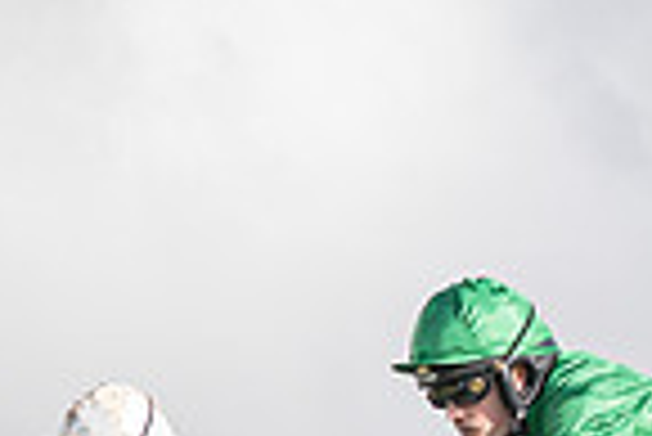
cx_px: 715
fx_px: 6980
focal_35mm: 385
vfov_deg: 3.6
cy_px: 686
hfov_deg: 5.3
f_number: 4
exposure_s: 1/1250
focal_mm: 51
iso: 200
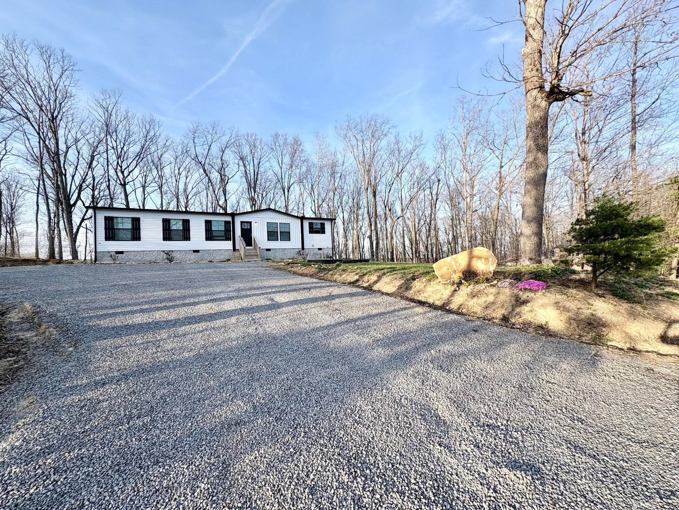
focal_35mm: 14
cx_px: 340
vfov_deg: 85.7
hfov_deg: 102.1
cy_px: 255
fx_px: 275
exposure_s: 1/615
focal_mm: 2.22
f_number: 2.2
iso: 40
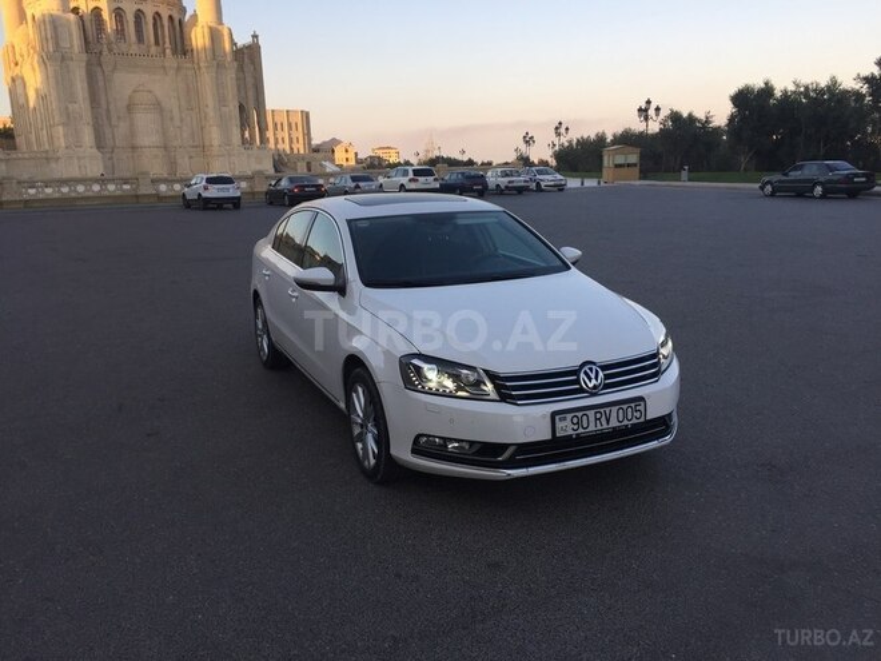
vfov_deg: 48.2
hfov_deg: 61.7
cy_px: 330
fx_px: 738
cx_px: 440
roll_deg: +1.1
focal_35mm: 29
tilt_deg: -12.2
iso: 32
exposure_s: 1/471
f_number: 2.2
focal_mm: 4.15
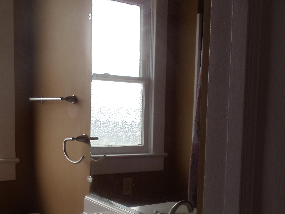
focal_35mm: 68
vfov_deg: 21.5
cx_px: 123
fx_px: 560
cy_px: 156
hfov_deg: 28.5
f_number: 3.5
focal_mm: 6
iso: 80
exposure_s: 1/50
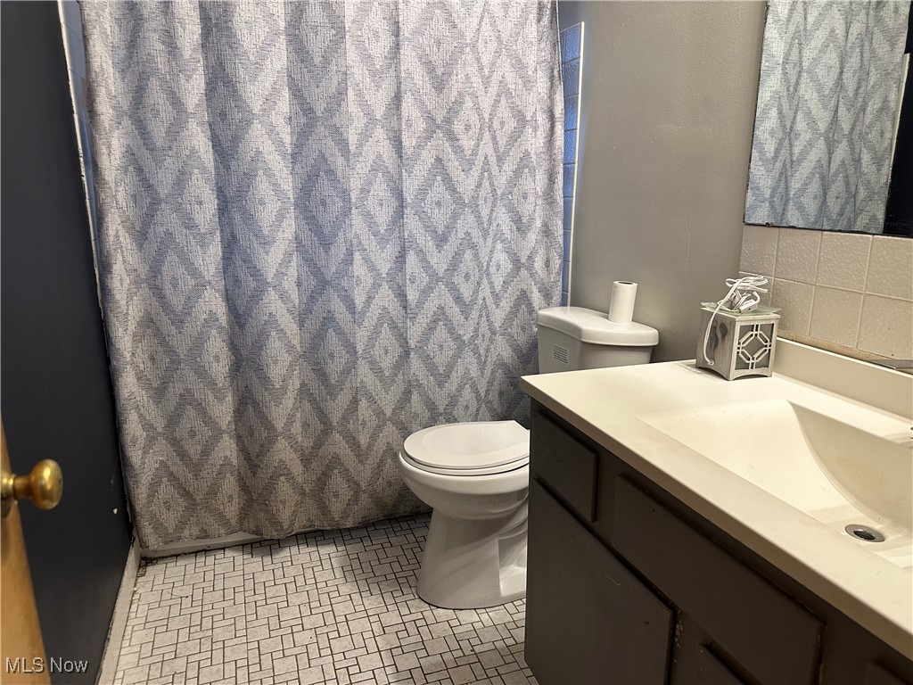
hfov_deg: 71.6
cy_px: 342
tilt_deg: -13.2
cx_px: 456
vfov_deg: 56.8
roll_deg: +0.1
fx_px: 633
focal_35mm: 24
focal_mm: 6.86
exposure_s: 1/60
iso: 200
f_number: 1.78
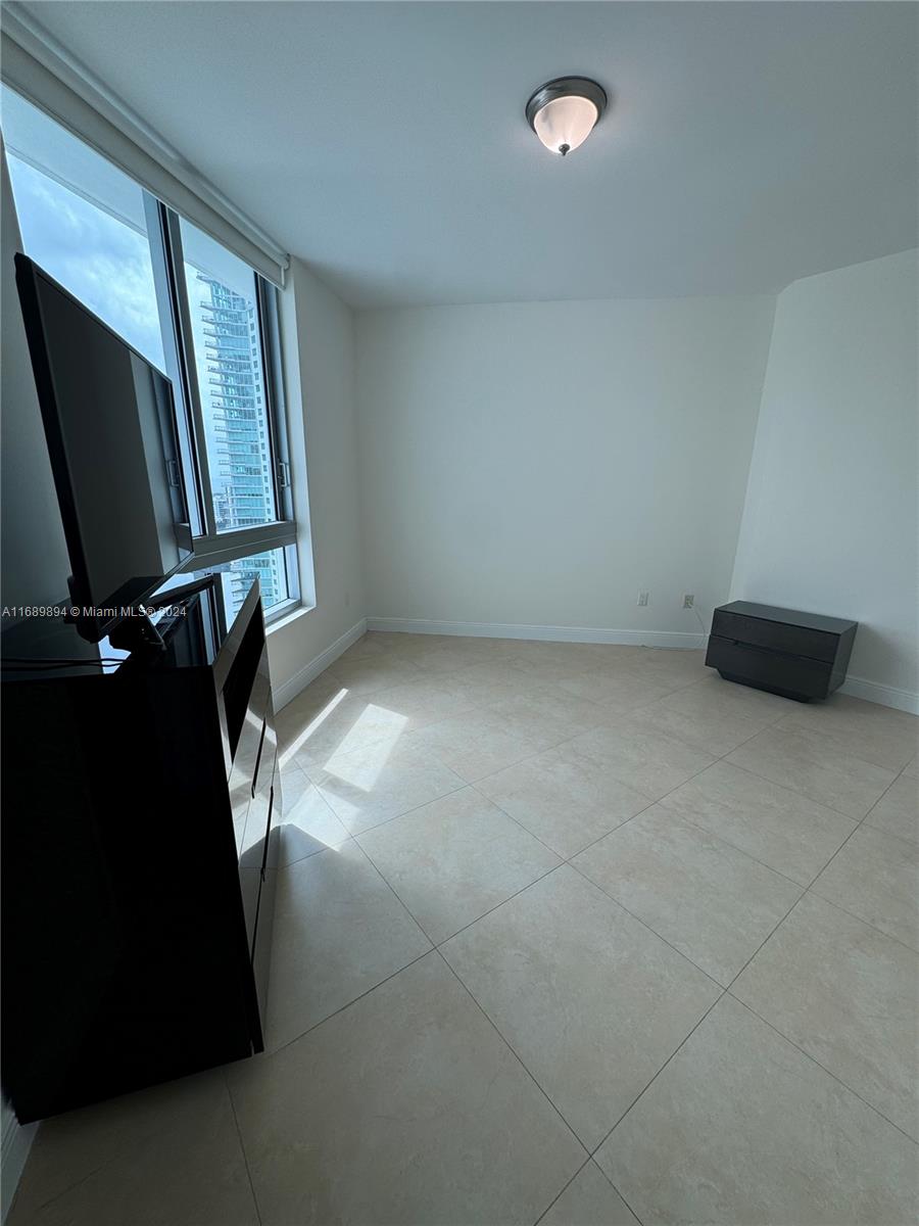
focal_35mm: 14
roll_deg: -0.1
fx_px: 496
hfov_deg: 85.7
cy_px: 613
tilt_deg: -15.0
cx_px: 460
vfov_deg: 102.1
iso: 40
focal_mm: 2.22
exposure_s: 1/307
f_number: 2.2
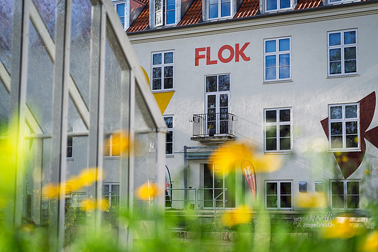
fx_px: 704
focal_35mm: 67
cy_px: 126
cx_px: 189
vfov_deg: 20.3
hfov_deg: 30.1
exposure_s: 1/800
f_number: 2.8
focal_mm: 67
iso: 64
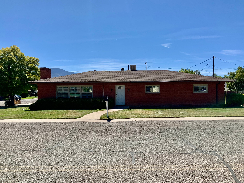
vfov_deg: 48.2
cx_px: 122
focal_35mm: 29
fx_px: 204
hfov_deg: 61.7
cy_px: 92
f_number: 1.8
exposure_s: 1/2227
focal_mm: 3
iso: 16
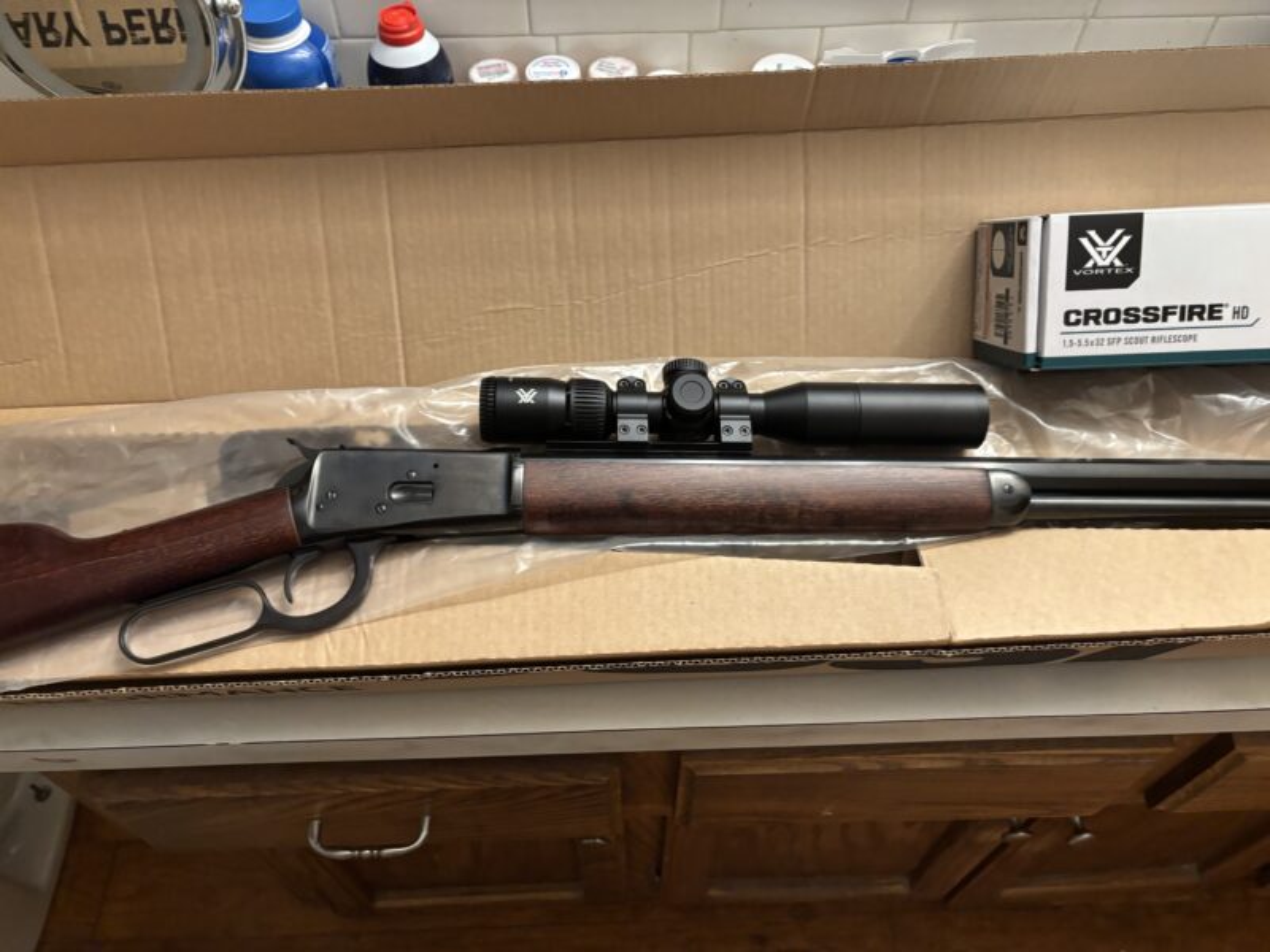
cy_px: 476
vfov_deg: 53.1
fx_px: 954
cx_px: 635
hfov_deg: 67.3
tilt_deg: -52.3
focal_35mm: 26
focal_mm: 5.96
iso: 400
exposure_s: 1/40
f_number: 1.6
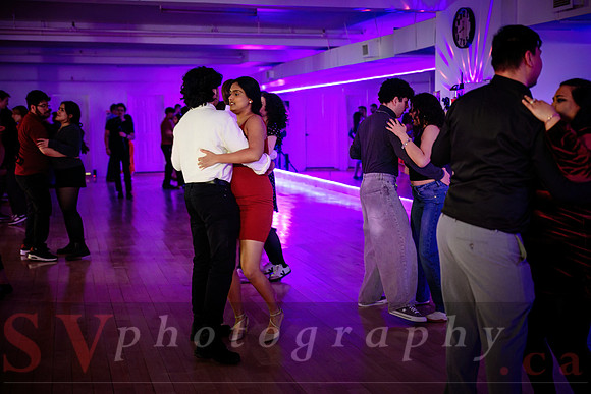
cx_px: 317
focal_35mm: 48
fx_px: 792
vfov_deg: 28.0
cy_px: 192
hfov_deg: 40.9
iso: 2000
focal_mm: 45
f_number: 2
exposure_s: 1/100
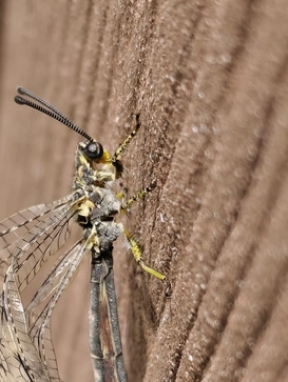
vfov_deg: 12.1
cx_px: 78
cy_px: 329
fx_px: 1794
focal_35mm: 162
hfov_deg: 9.2
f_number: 1.65
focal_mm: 6.19
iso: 50
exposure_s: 1/568
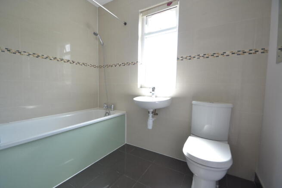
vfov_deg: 77.4
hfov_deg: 100.4
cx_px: 141
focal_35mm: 15
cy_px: 94
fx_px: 118
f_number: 4
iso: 200
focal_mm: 10
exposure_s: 1/60
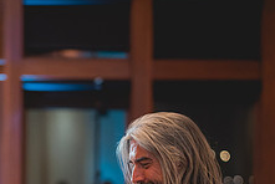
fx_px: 1002
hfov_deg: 15.6
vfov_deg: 10.3
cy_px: 236
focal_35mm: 131
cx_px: 71
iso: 1250
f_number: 1.4
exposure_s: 1/400
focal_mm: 50
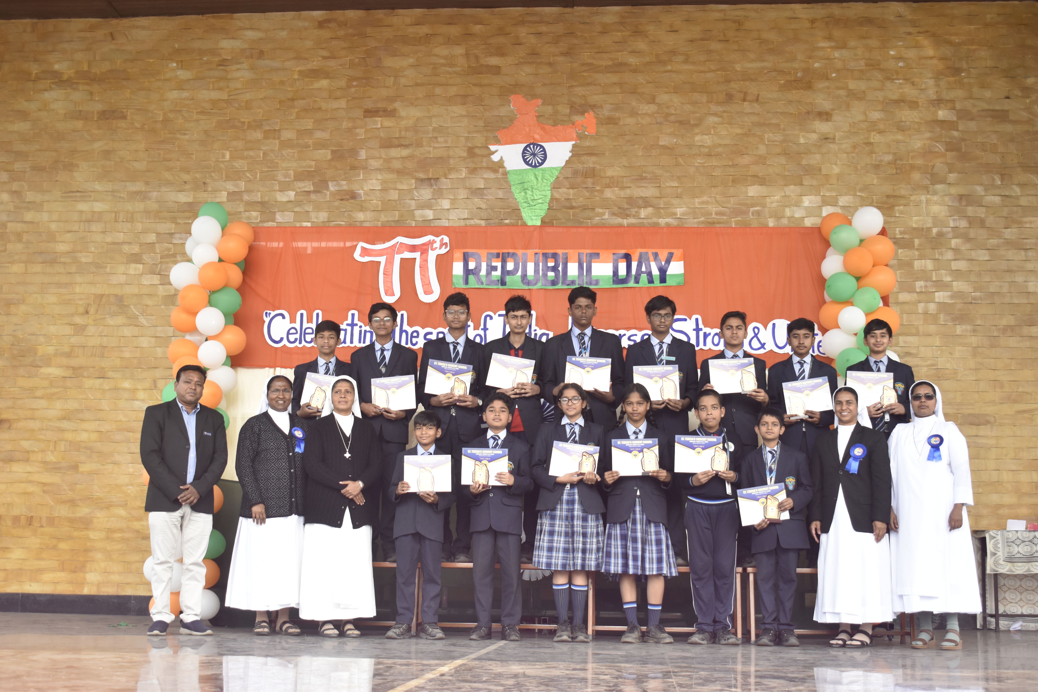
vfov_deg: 26.5
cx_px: 519
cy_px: 346
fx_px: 1470
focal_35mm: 51
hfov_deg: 38.9
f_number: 4.5
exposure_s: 1/640
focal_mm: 34
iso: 800
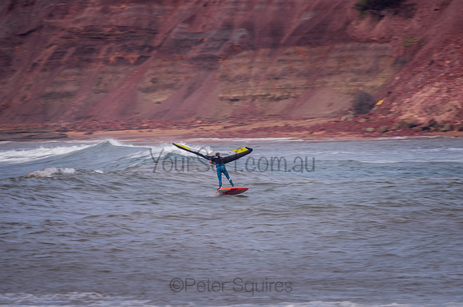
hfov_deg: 3.4
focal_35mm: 614
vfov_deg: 2.2
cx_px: 275
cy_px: 186
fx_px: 7886
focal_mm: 500
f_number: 9
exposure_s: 1/40
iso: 31
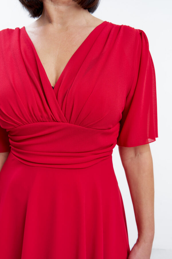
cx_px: 86
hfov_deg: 38.9
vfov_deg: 55.8
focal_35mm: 34
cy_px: 130
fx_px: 244
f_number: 13
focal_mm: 34
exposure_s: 1/160
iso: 100
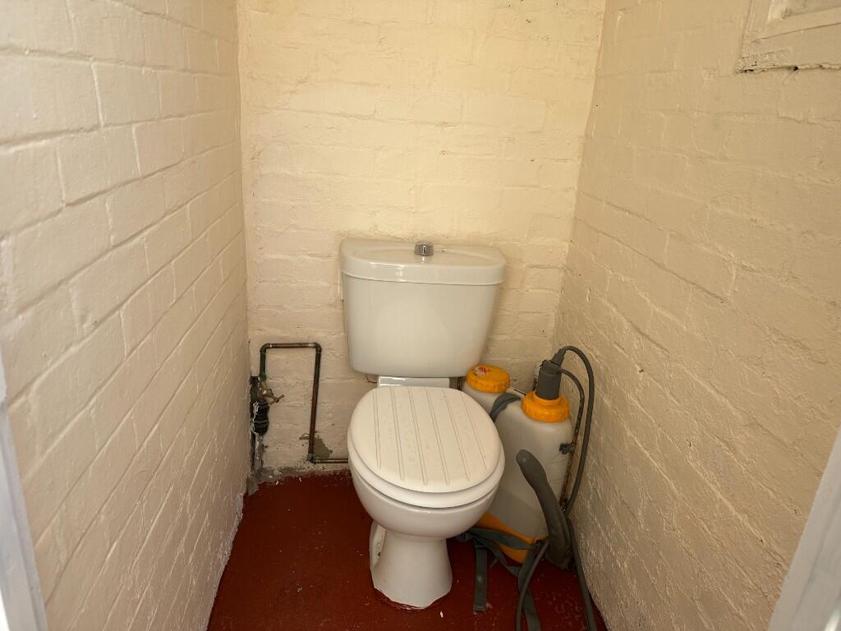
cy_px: 316
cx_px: 420
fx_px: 583
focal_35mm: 24
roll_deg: -4.2
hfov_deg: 71.6
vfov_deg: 56.8
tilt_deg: -20.2
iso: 80
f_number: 1.78
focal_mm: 6.86
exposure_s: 1/779
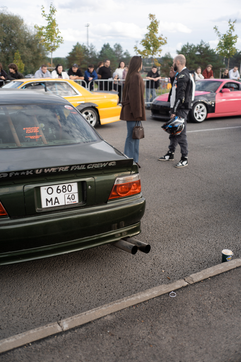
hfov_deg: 37.9
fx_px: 351
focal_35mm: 35
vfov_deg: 54.4
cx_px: 120
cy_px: 181
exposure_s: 1/640
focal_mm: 35
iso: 100
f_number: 2.2
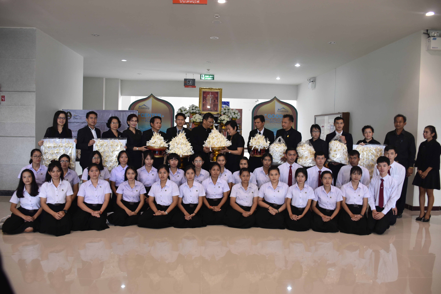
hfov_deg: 67.4
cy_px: 147
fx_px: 331
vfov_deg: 47.9
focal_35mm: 27
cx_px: 220
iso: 450
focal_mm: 18
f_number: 4
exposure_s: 1/60
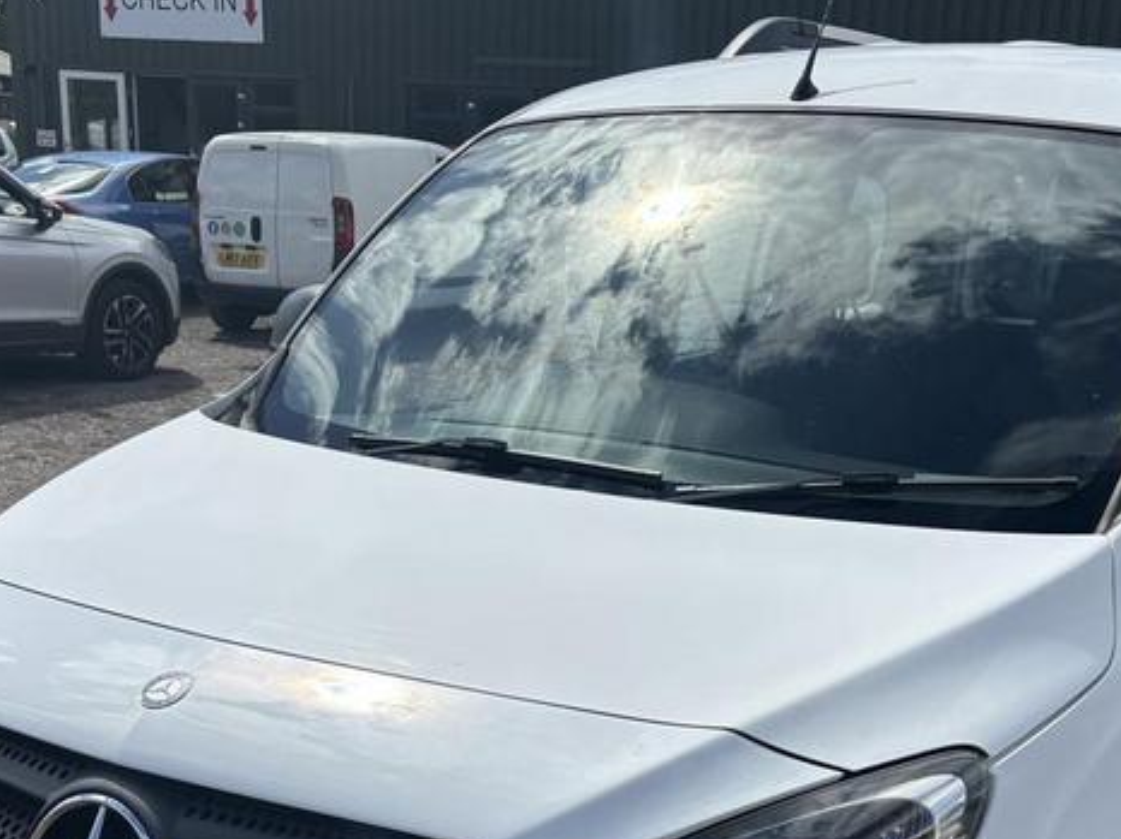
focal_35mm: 50
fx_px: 1618
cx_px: 681
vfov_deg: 28.2
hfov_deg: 38.0
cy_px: 721
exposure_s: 1/6329
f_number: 1.6
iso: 50
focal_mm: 5.96
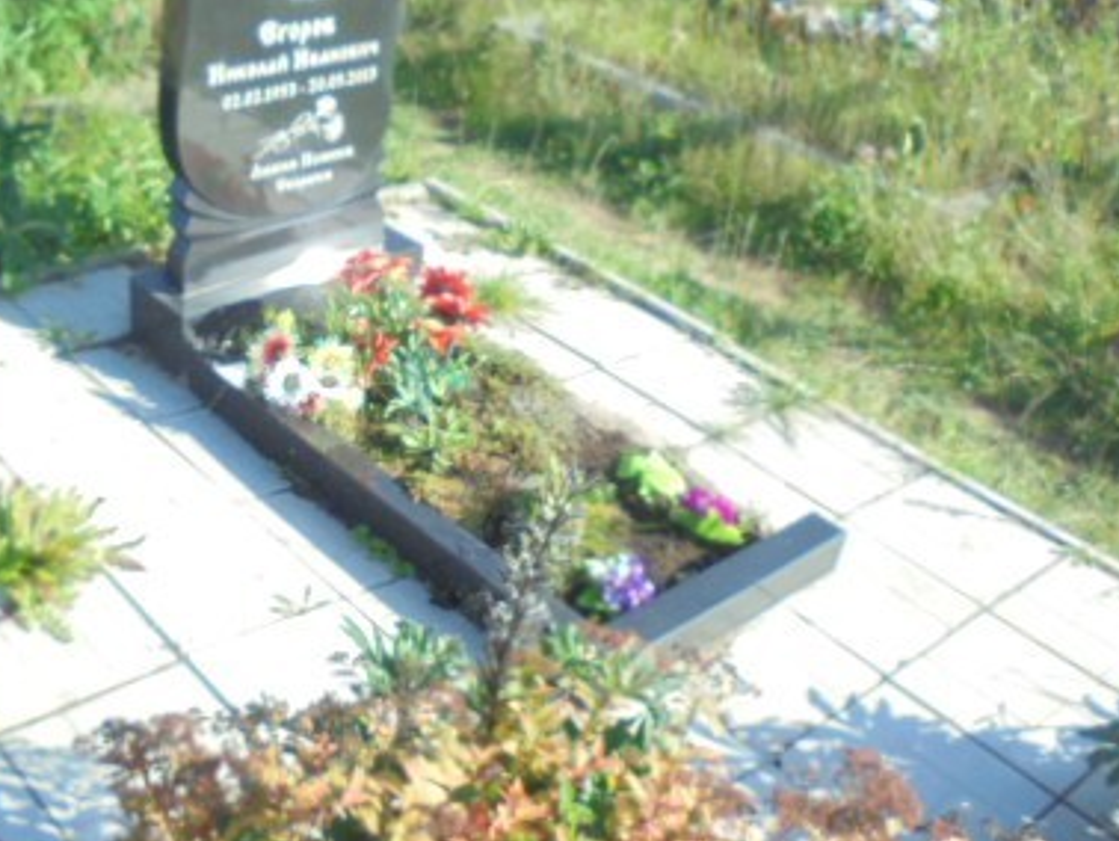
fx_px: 1423
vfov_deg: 32.9
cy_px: 376
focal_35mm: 44
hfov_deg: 42.1
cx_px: 335
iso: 100
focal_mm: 4.6
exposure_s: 1/400
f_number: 3.5
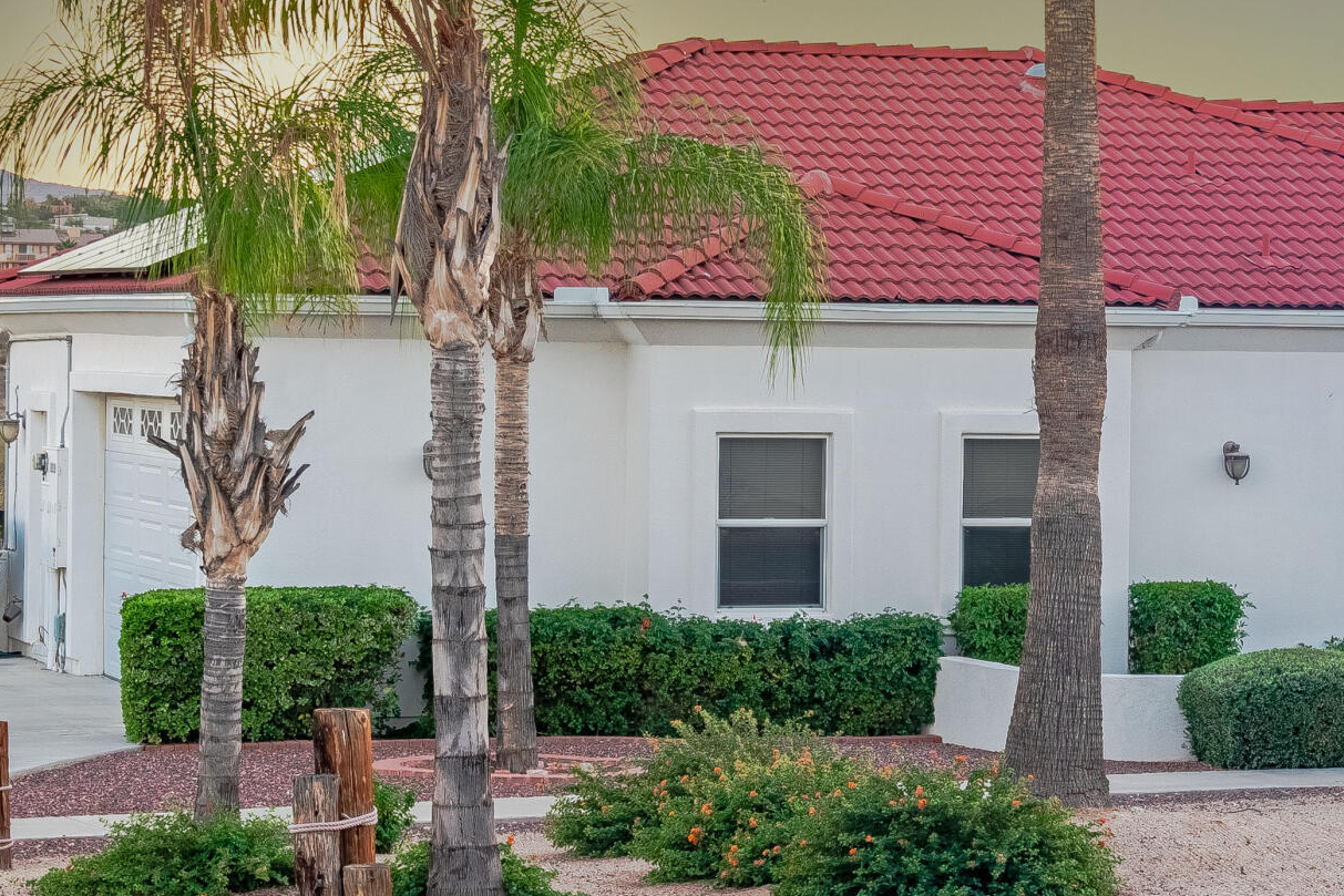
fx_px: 5078
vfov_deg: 10.1
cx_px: 1321
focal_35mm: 136
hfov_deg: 14.8
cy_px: 308
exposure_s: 1/400
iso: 160
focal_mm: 37
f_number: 8
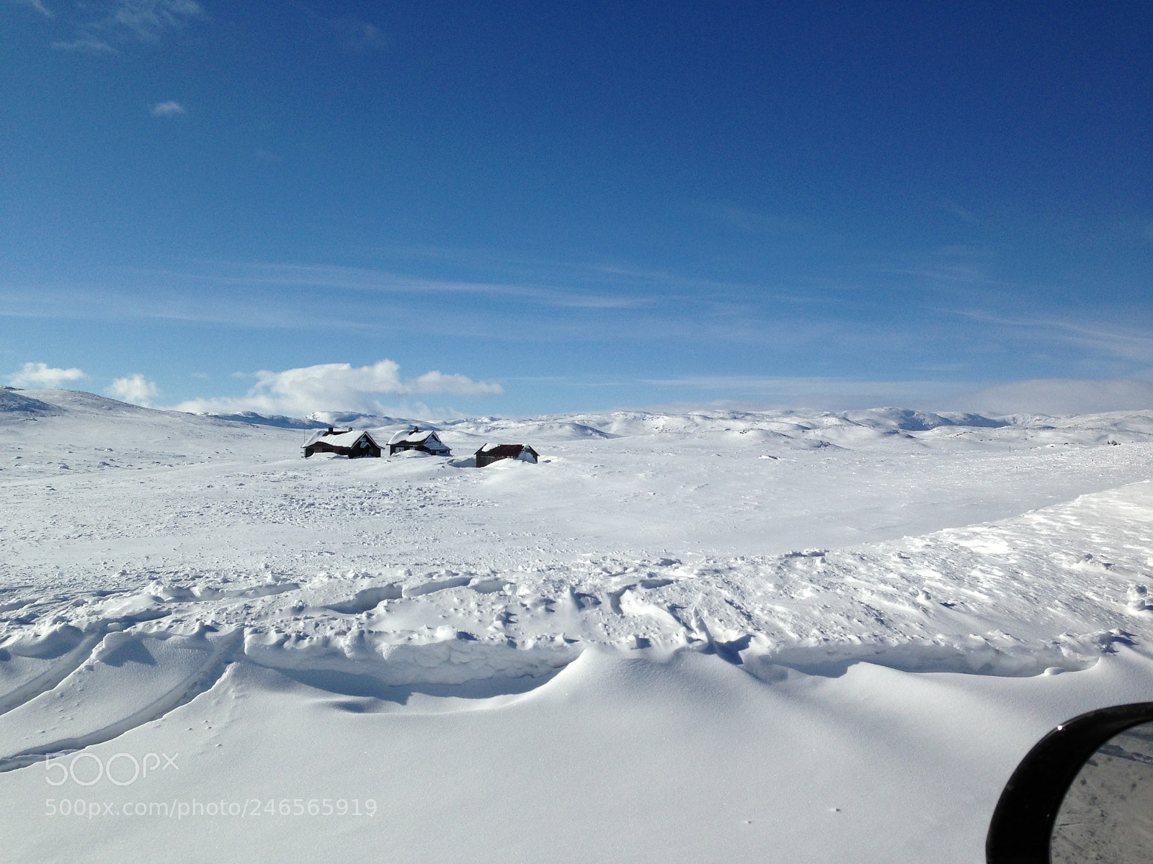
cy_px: 432
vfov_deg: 42.9
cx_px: 576
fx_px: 1099
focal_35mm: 33
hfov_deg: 55.4
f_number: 2.4
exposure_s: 1/5435
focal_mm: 4.13
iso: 50
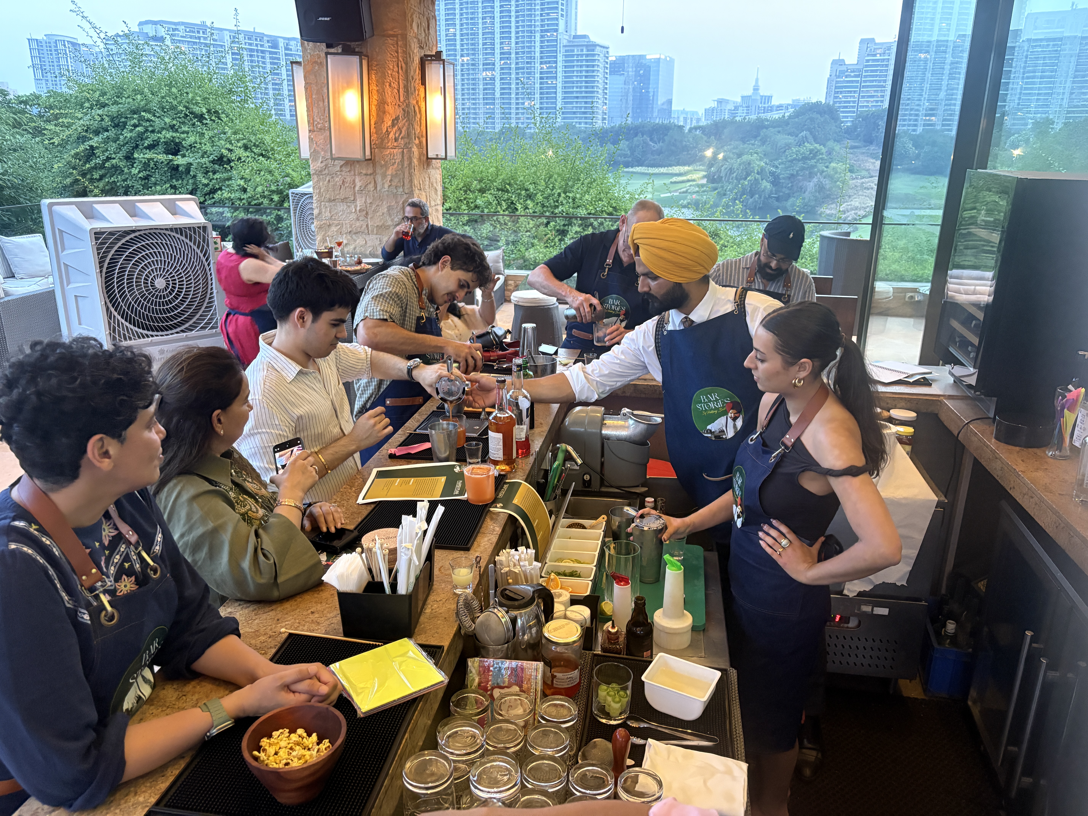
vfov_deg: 53.1
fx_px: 817
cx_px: 544
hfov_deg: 67.3
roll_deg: -0.1
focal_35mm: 26
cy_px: 408
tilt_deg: -18.6
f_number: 1.6
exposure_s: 1/25
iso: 500
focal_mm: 5.96
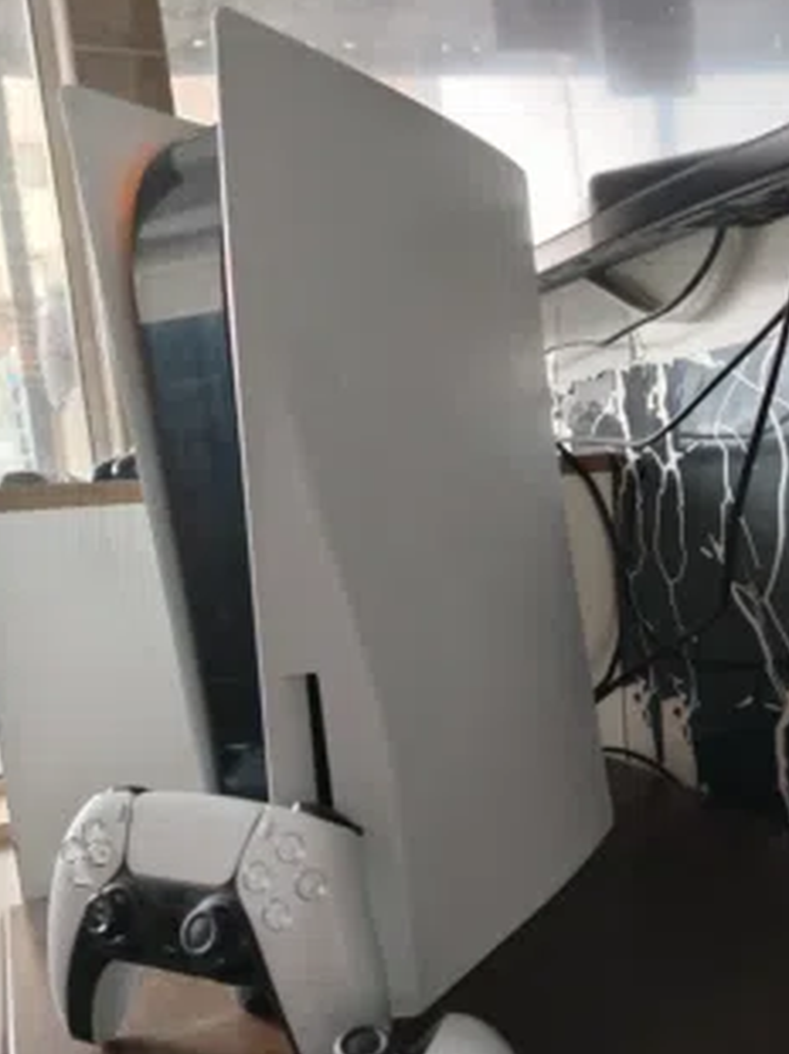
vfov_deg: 57.9
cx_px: 463
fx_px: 943
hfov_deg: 45.2
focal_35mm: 31
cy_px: 632
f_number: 1.75
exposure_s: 1/20
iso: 1747
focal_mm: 5.25
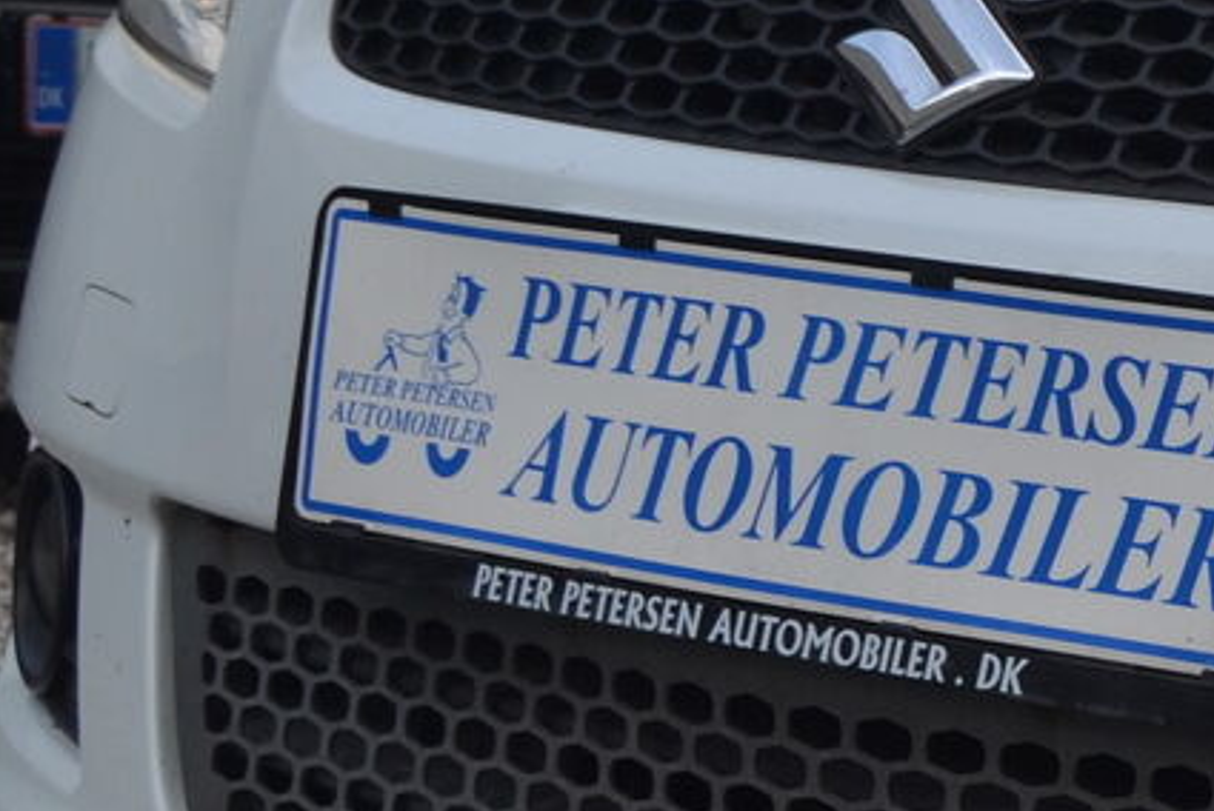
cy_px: 200
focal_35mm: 176
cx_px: 2645
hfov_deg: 10.5
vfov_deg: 7.8
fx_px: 5939
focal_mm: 26
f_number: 8
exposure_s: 1/250
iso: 100
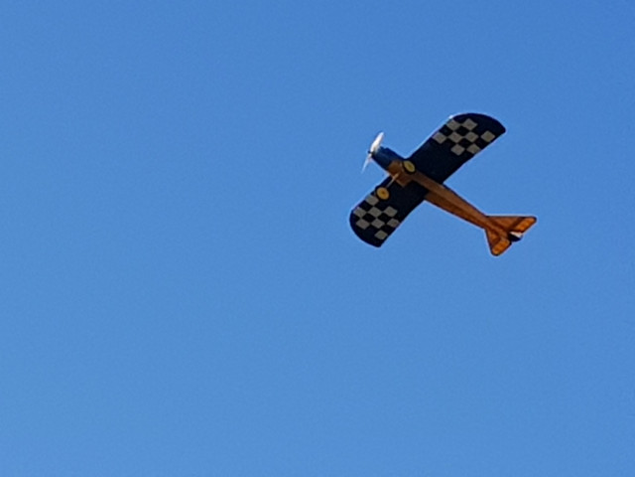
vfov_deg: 53.1
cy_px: 238
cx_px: 318
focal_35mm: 26
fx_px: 477
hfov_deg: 67.3
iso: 40
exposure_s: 1/1840
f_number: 1.7
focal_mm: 4.2
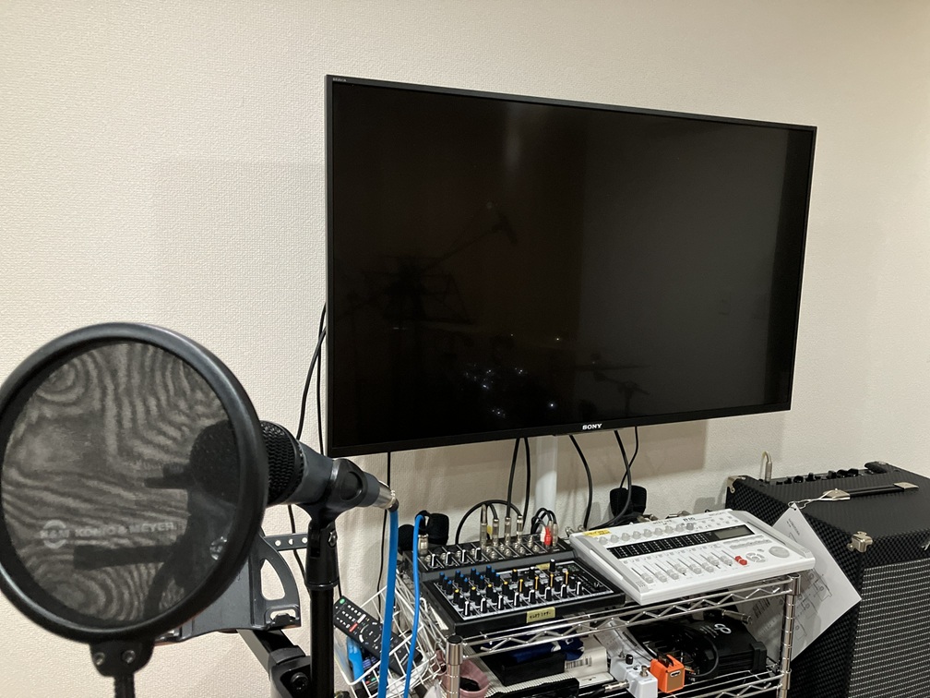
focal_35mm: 28
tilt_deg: -7.5
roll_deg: -1.6
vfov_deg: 49.7
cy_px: 349
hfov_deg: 63.4
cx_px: 465
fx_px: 752
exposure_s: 1/60
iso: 320
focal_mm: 3.99
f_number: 1.8
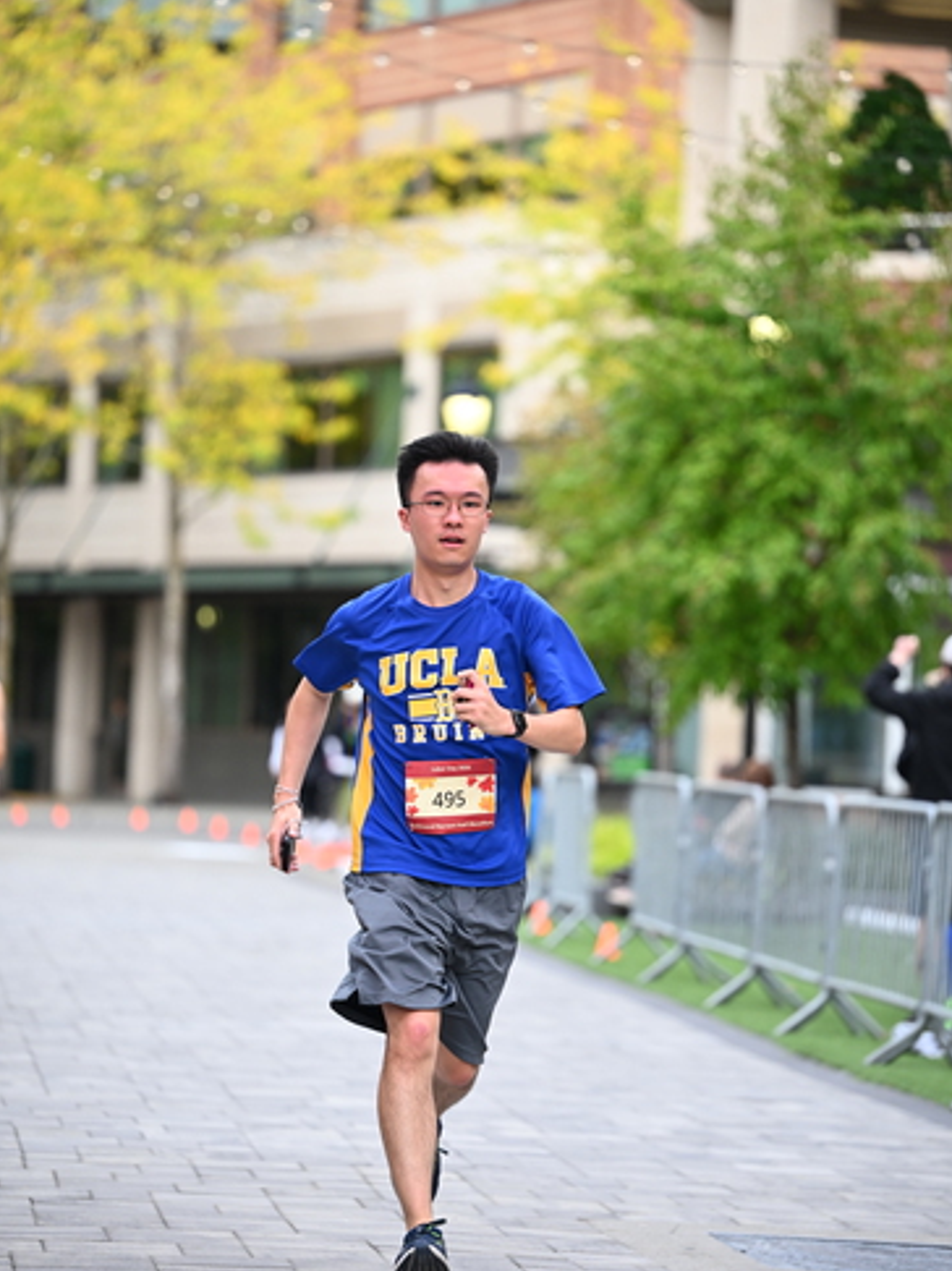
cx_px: 477
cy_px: 654
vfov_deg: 13.4
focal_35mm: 147
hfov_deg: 10.1
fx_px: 5395
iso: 640
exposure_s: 1/1250
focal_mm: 135
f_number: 2.8
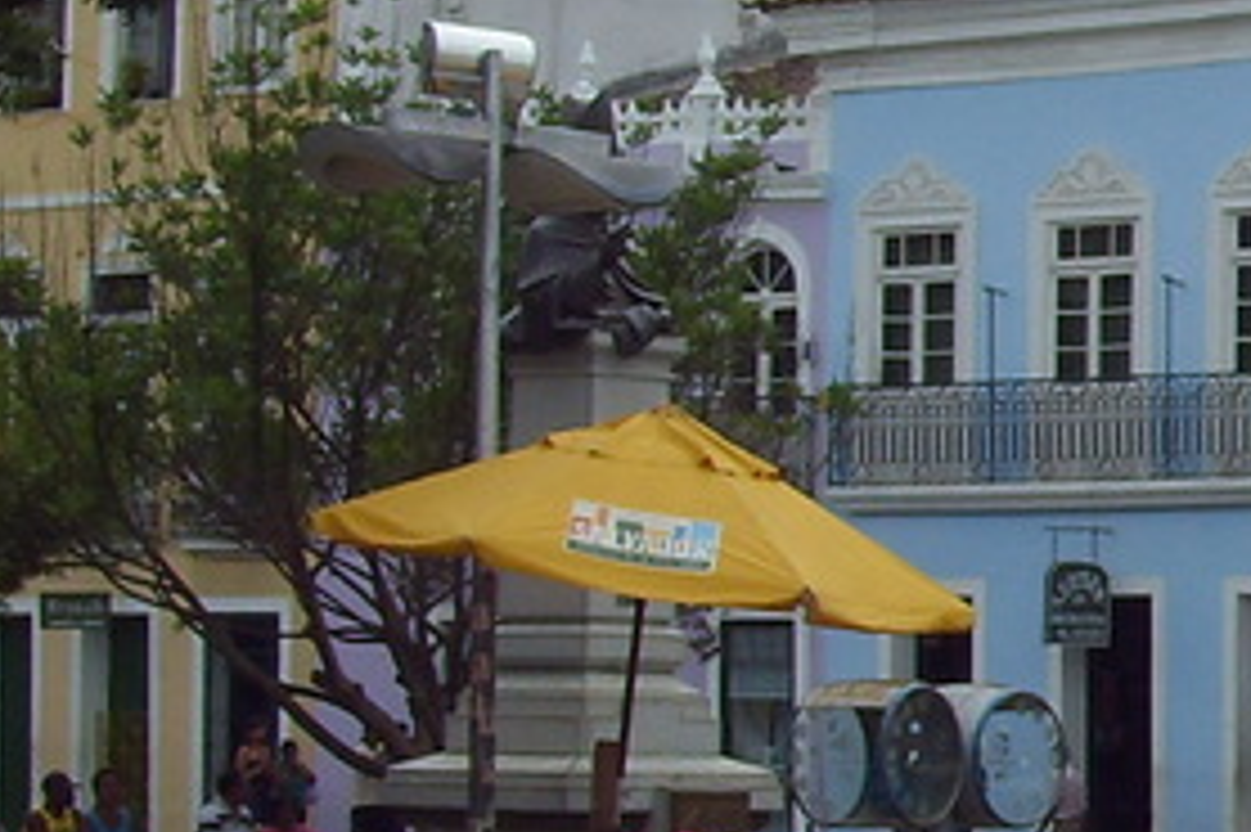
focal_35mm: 175
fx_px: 6077
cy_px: 432
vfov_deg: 7.8
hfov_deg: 11.4
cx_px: 1737
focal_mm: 6.6
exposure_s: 1/350
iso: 80
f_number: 6.2
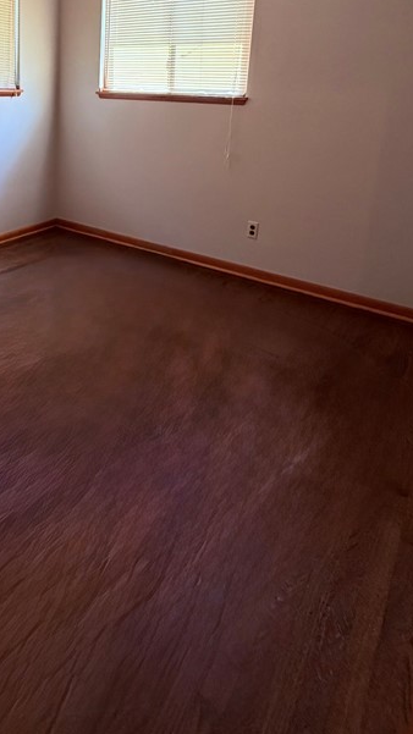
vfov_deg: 67.7
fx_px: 506
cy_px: 191
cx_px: 86
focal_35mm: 26
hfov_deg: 42.5
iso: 250
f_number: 2.2
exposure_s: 1/60
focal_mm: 2.22
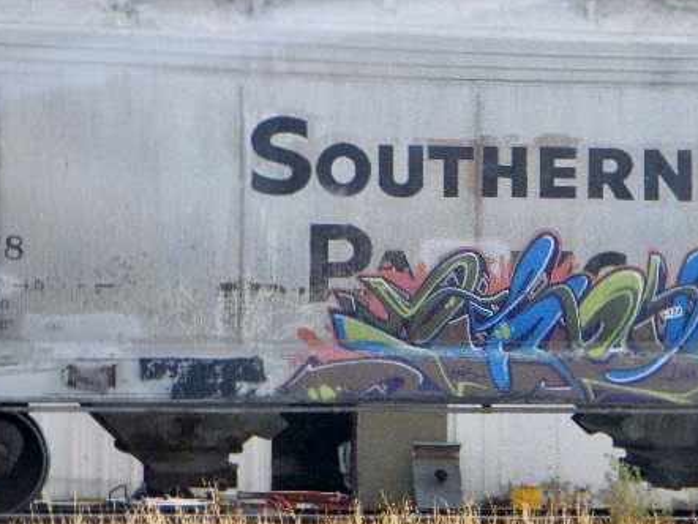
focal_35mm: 152
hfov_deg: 13.0
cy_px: 289
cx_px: 485
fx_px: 3067
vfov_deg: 9.8
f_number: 4.7
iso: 334
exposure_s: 1/500
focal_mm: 19
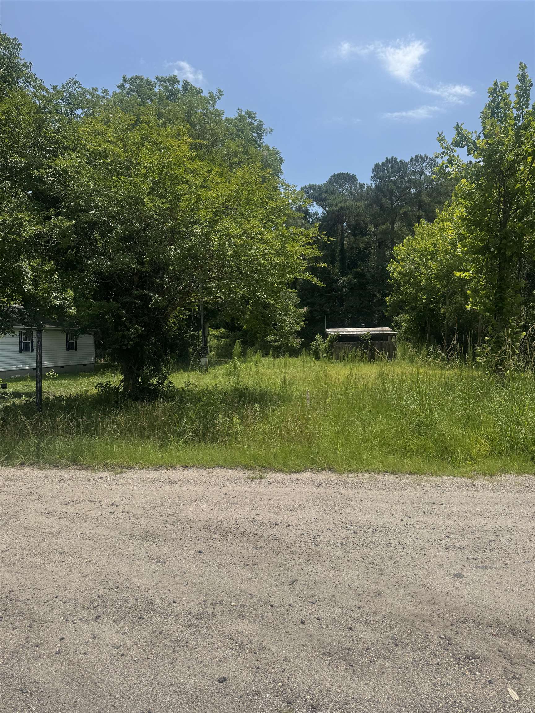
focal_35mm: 24
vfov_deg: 71.6
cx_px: 268
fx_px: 495
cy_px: 356
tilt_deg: -2.8
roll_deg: +2.3
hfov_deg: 56.8
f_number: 1.78
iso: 80
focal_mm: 6.76
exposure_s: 1/5348
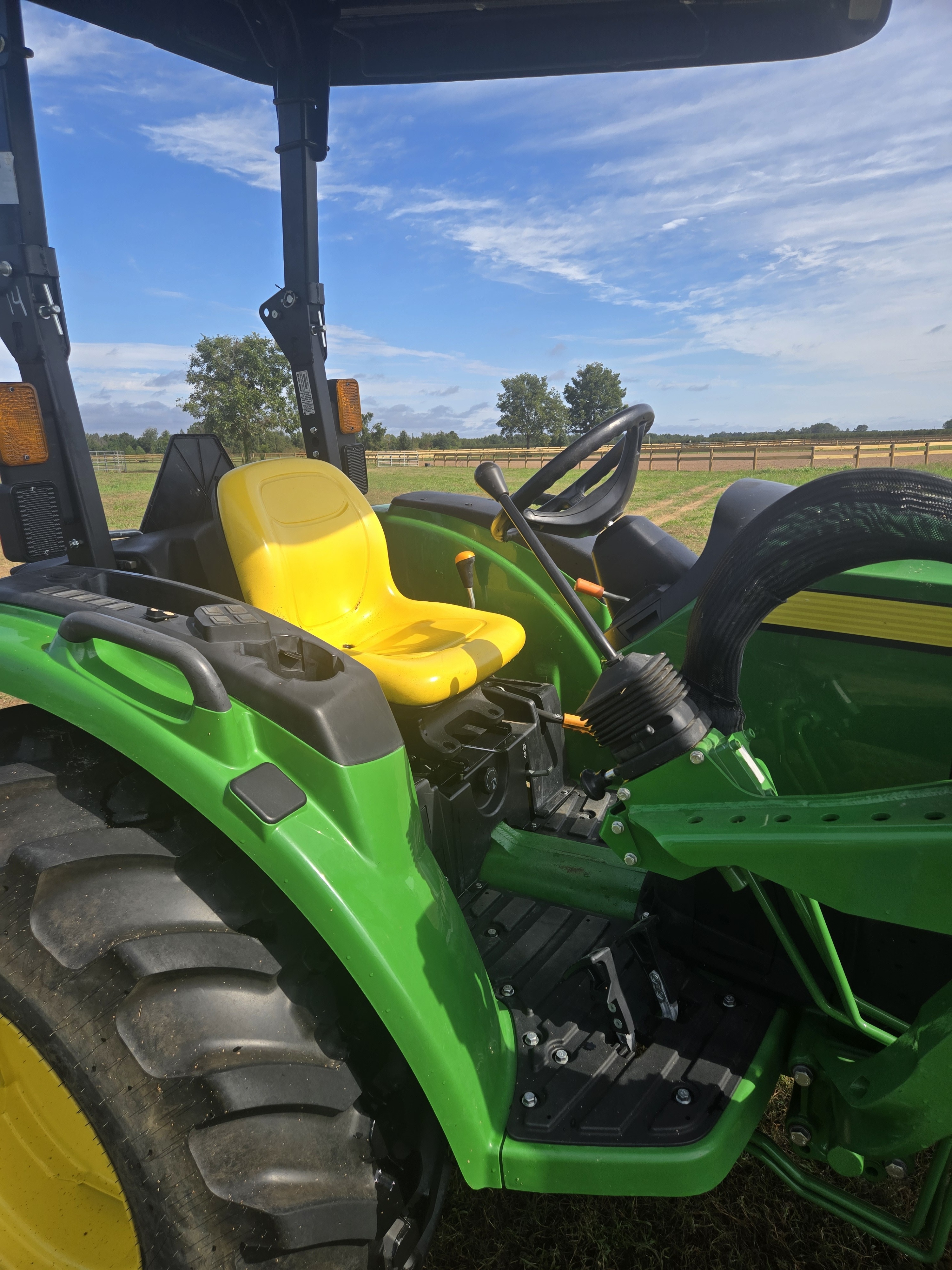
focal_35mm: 23
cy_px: 635
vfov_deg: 73.9
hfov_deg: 58.9
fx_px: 843
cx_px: 476
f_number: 1.8
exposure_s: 1/1380
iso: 25
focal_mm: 5.4
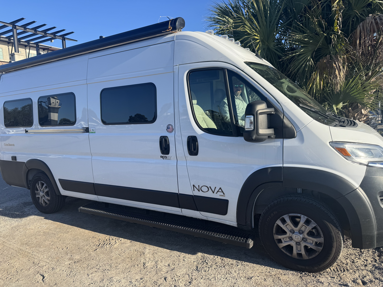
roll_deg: +2.4
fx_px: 266
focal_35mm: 24
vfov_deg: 56.8
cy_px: 144
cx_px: 192
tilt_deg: -4.9
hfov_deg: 71.6
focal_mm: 6.76
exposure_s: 1/2415
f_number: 1.78
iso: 80
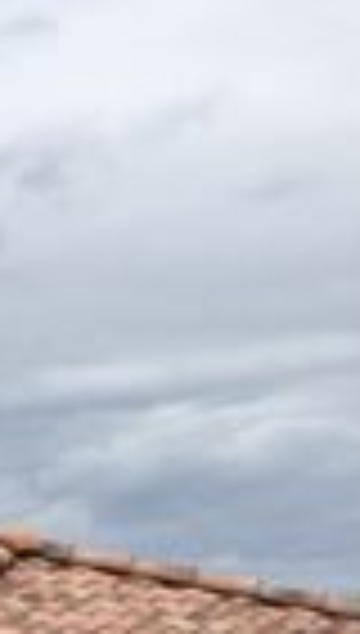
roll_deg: -1.2
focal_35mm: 143
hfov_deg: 7.8
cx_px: -590
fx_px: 2411
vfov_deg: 13.9
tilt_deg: -5.1
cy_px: 1007
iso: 25
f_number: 2.2
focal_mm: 4.15
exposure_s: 1/845
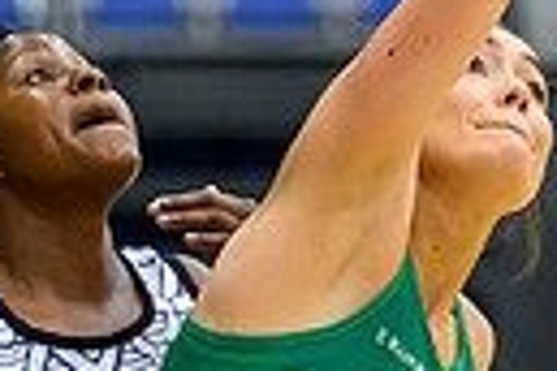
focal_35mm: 700
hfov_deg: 2.9
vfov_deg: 2.0
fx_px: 10830
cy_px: -66
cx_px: 976
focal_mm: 140
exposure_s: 1/1000
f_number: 3.2
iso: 4000
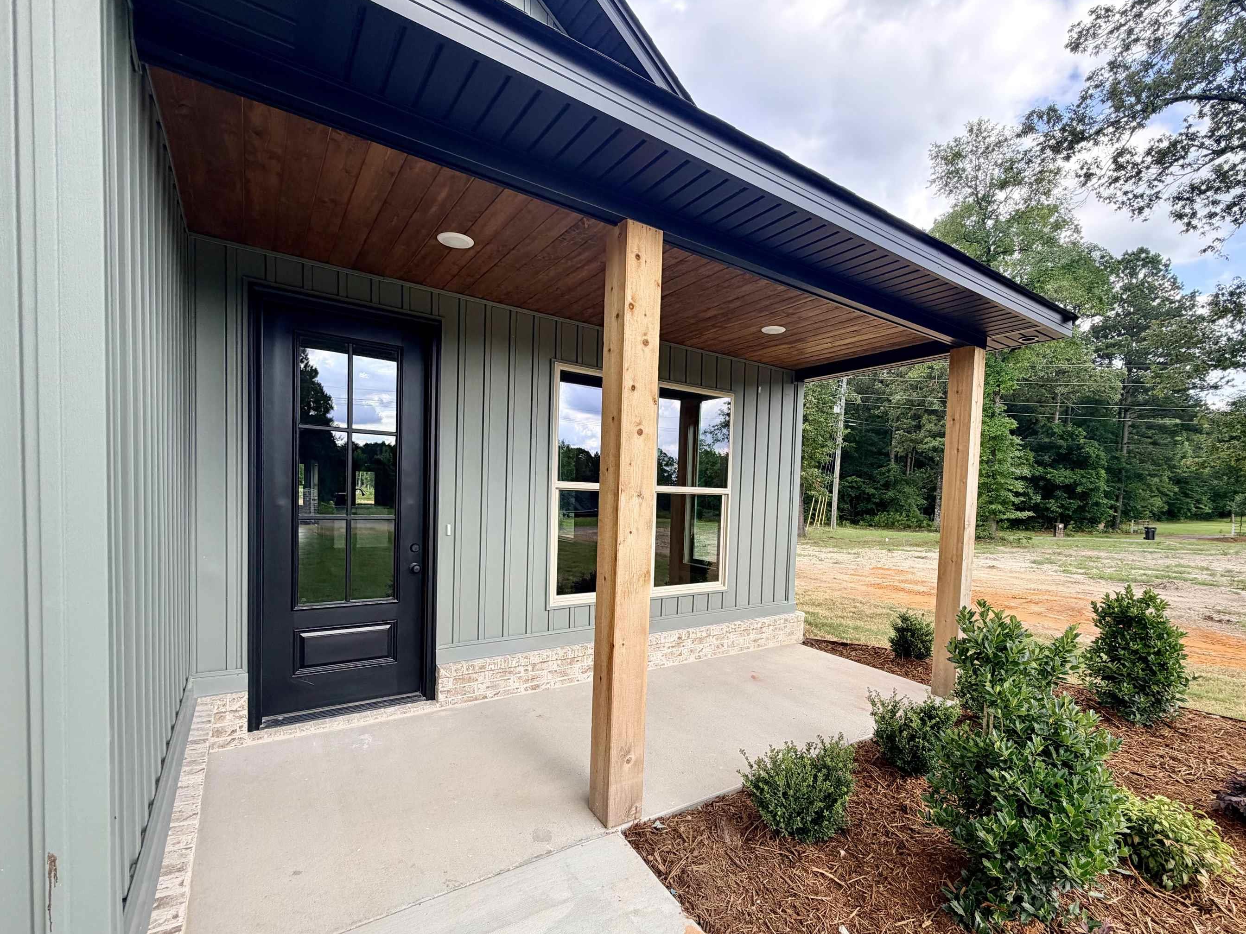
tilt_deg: -2.1
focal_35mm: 16
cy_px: 516
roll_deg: -1.5
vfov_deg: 77.9
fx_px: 576
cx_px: 656
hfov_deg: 94.4
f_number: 2.2
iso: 50
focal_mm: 2.22
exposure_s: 1/336
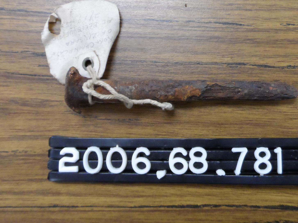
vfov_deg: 42.7
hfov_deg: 55.0
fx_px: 284
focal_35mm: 33
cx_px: 179
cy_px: 86
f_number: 3.2
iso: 320
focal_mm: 4
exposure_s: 1/30
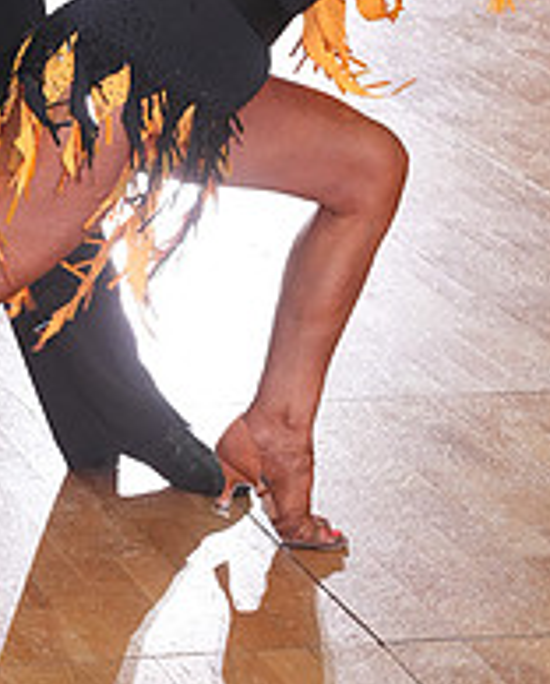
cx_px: 26
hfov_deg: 7.9
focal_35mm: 196
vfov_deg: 9.7
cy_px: -145
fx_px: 3976
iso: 4000
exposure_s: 1/200
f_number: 7.1
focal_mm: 70
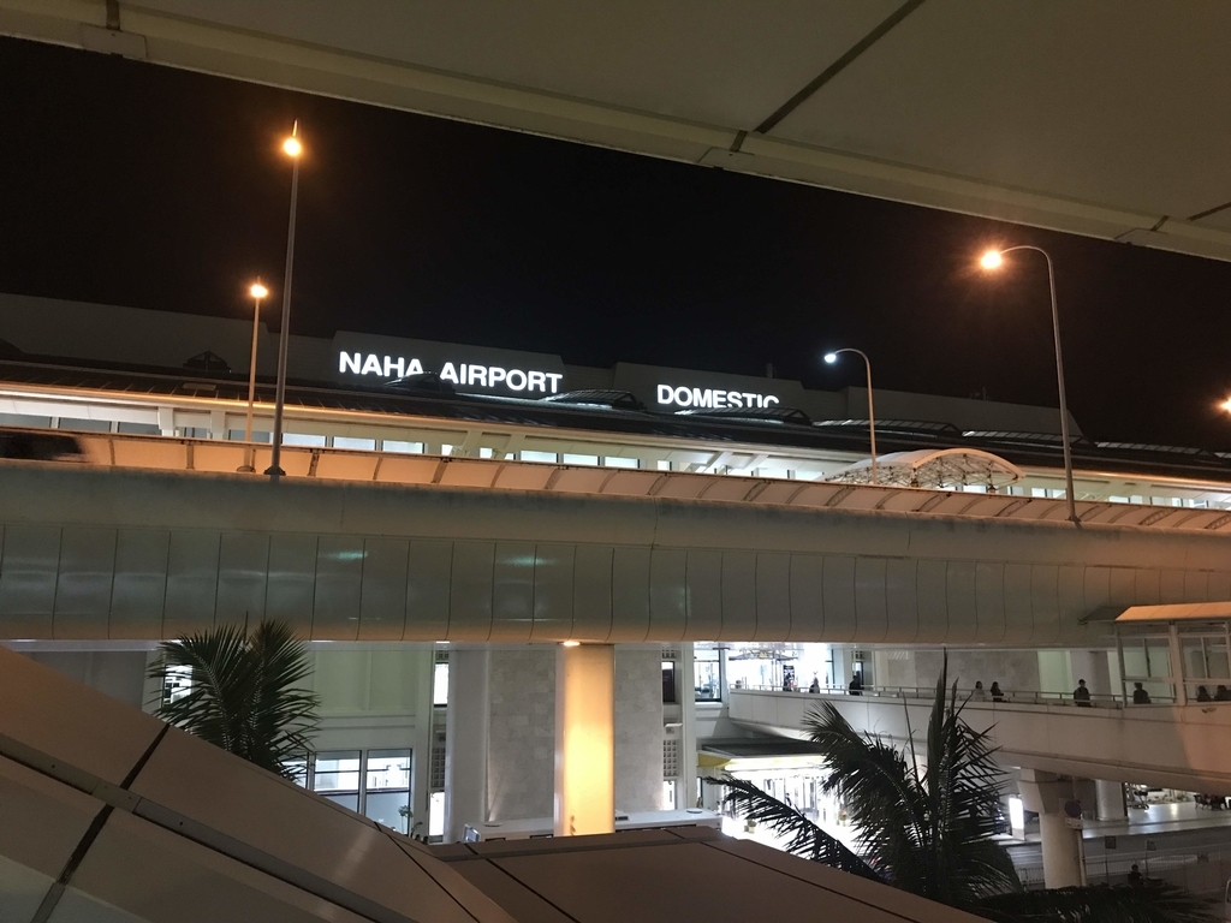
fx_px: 996
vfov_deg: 49.7
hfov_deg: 63.4
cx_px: 616
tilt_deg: +12.6
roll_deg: +0.1
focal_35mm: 28
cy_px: 462
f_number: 1.8
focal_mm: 3.99
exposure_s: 1/6
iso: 100
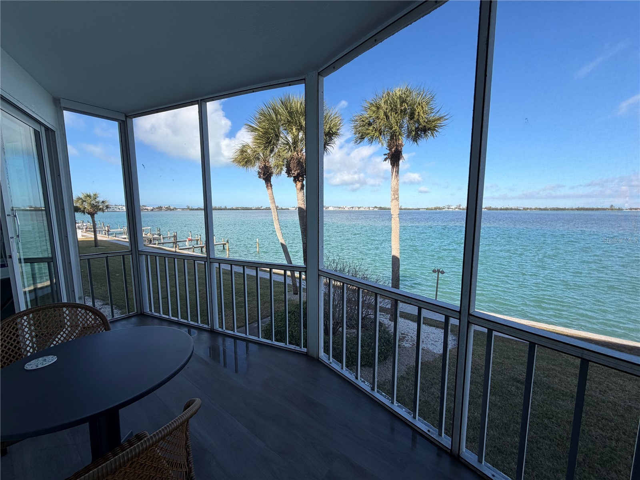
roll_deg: +0.5
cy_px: 240
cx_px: 320
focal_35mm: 14
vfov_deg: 85.7
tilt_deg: -6.6
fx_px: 259
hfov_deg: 102.1
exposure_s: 1/502
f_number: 2.2
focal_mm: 2.22
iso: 40
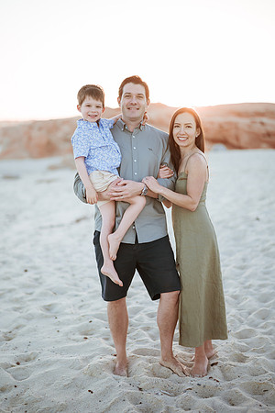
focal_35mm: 58
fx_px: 665
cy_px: 206
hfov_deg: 23.4
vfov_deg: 34.5
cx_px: 138
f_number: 1.4
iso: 100
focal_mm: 58
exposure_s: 1/1000
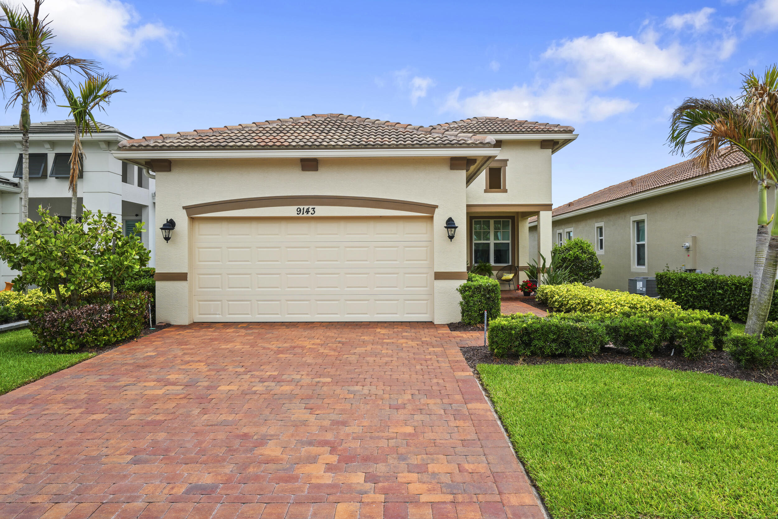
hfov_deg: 73.7
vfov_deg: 53.1
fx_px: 519
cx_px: 389
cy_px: 260
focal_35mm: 24
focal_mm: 24
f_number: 10
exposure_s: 1/50
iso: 100
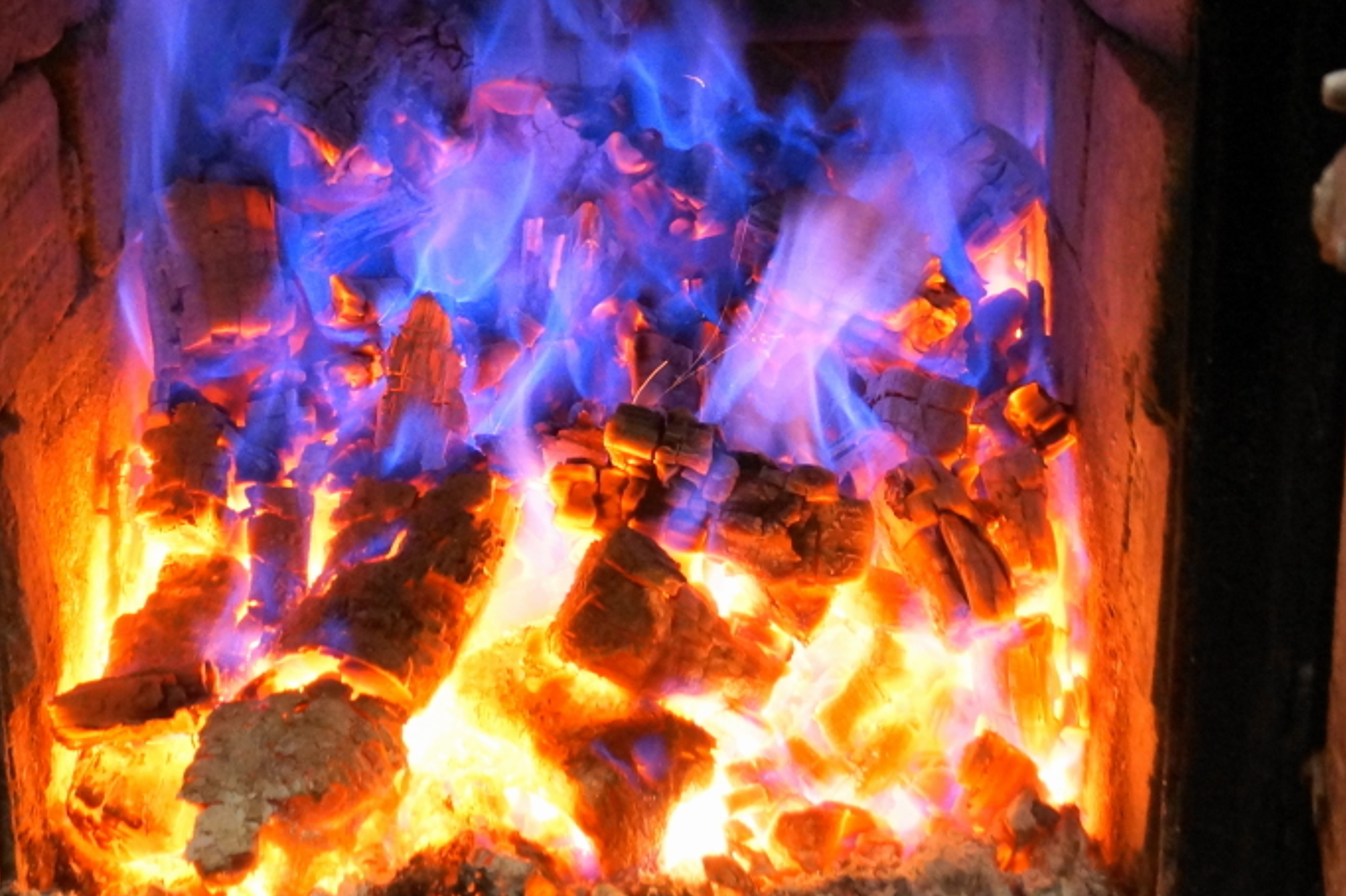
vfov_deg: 30.5
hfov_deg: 44.5
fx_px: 1644
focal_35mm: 44
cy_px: 412
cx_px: 606
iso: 1600
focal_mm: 20
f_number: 3.5
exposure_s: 1/15
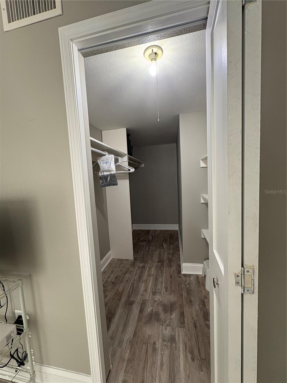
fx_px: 155
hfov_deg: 85.7
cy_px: 192
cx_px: 144
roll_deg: +2.9
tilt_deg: -4.7
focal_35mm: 14
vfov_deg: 102.1
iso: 250
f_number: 2.2
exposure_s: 1/60
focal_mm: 2.22
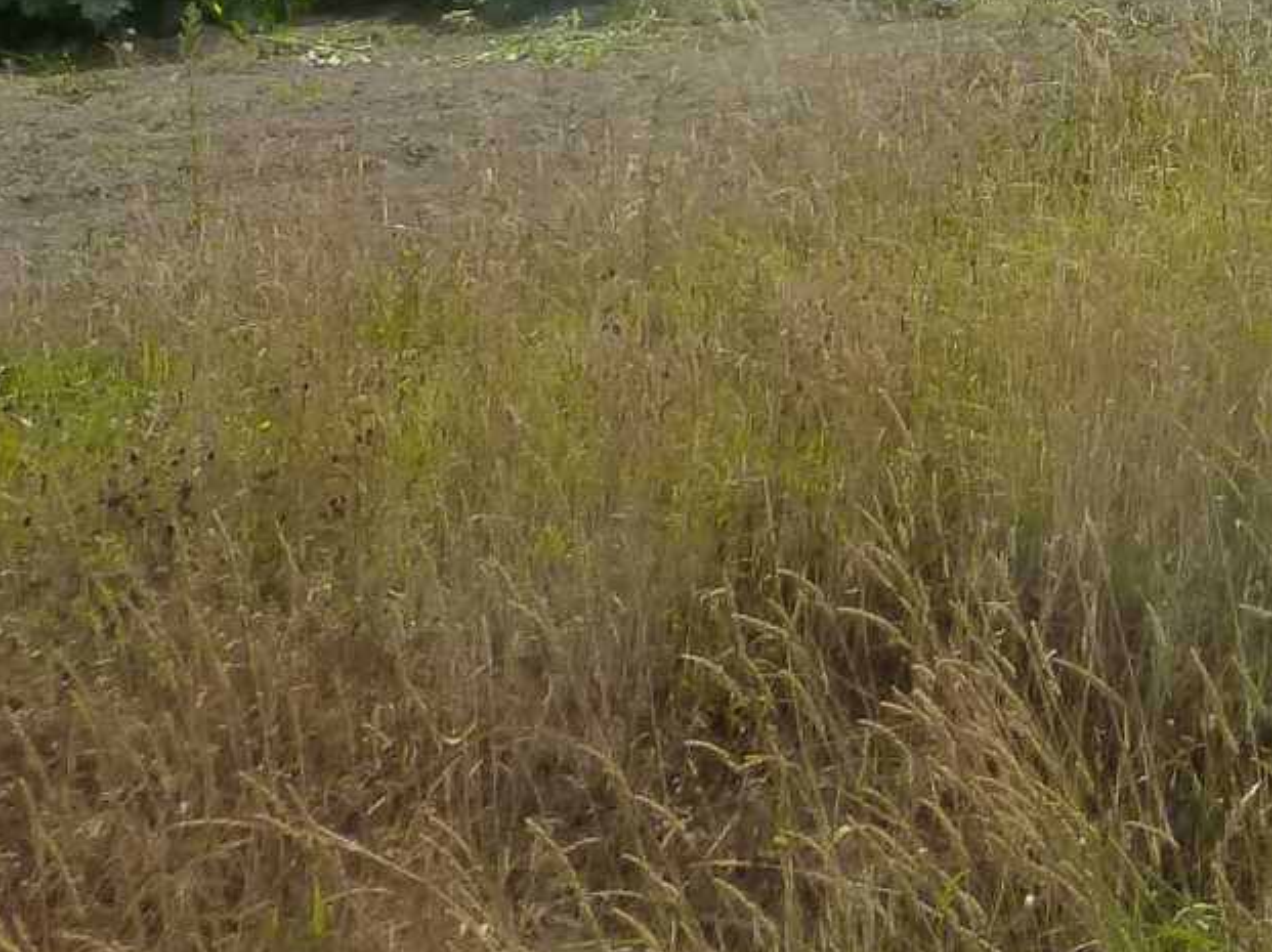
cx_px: 1501
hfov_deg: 18.8
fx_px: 3636
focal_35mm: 99
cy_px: -733
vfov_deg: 13.5
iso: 160
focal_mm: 4.3
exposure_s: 1/1600
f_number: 4.5
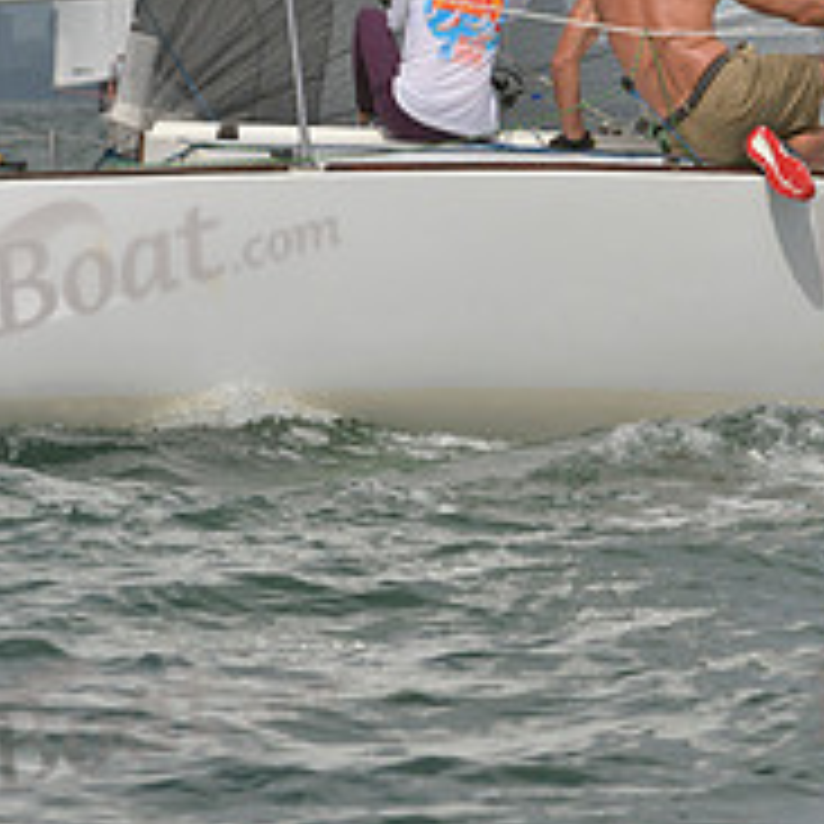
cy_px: -2
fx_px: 14489
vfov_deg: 3.3
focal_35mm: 538
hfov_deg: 3.3
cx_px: 576
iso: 400
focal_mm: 200
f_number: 10
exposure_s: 1/1600
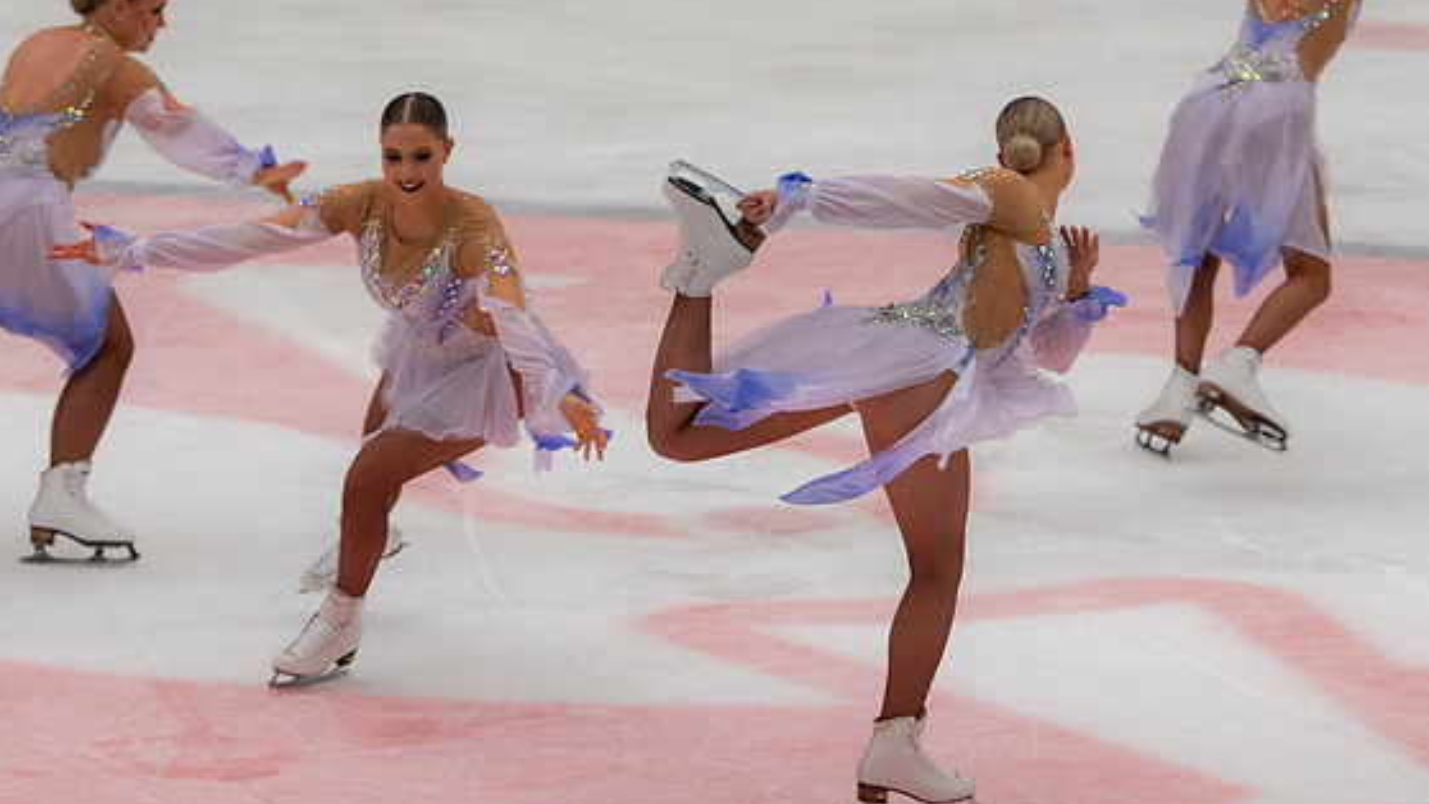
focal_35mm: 273
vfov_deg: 4.5
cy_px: 246
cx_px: 813
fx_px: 10345
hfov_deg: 7.9
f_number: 3.5
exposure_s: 1/400
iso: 500
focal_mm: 112
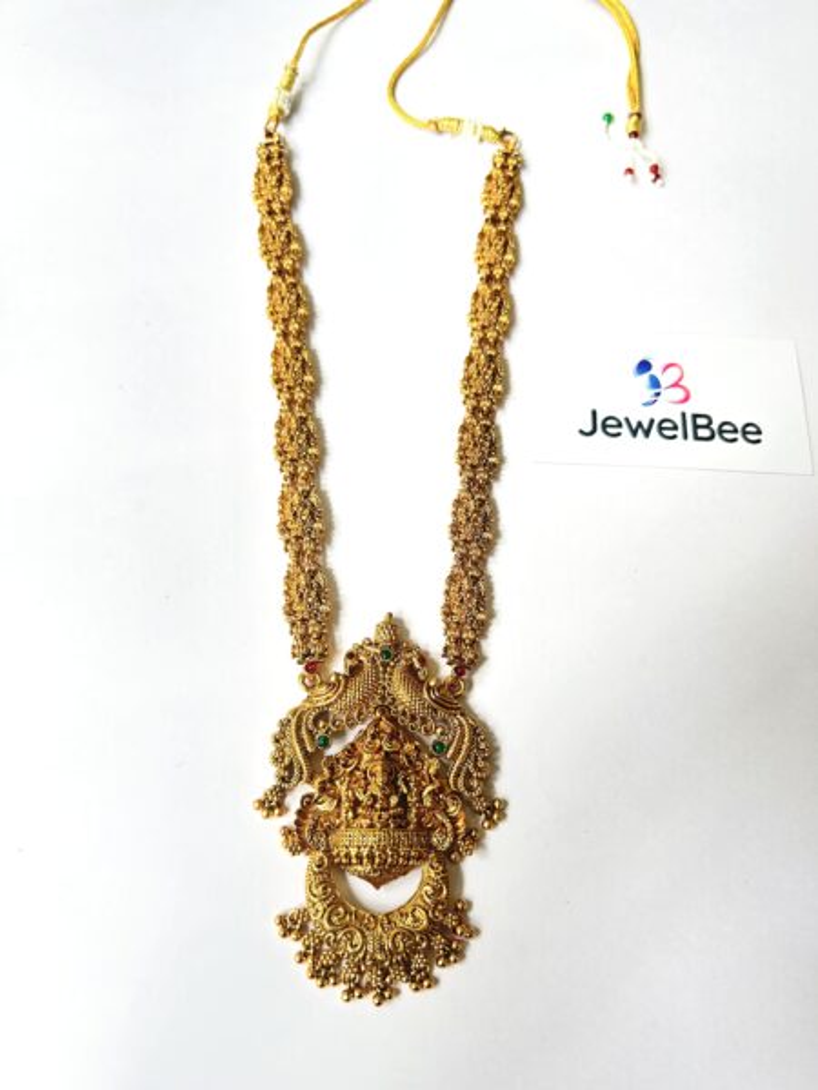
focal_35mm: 26
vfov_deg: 67.3
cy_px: 545
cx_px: 409
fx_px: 819
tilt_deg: -69.3
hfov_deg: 53.1
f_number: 1.5
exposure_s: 1/100
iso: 64
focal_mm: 5.7
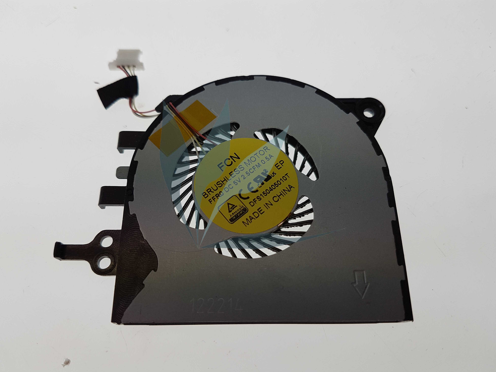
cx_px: 248
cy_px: 186
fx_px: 373
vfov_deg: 53.1
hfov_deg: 67.3
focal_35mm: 26
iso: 40
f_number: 1.7
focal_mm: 4.2
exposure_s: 1/265
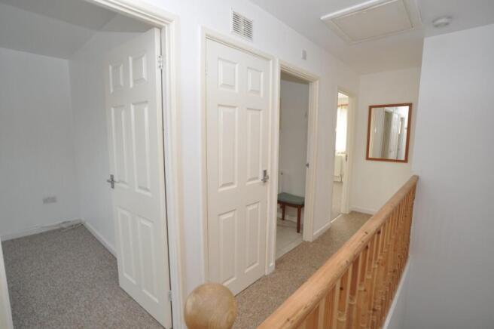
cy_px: 164
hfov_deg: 95.0
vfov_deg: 71.9
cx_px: 247
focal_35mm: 16
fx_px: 226
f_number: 4.5
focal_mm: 11
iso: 400
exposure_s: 1/60
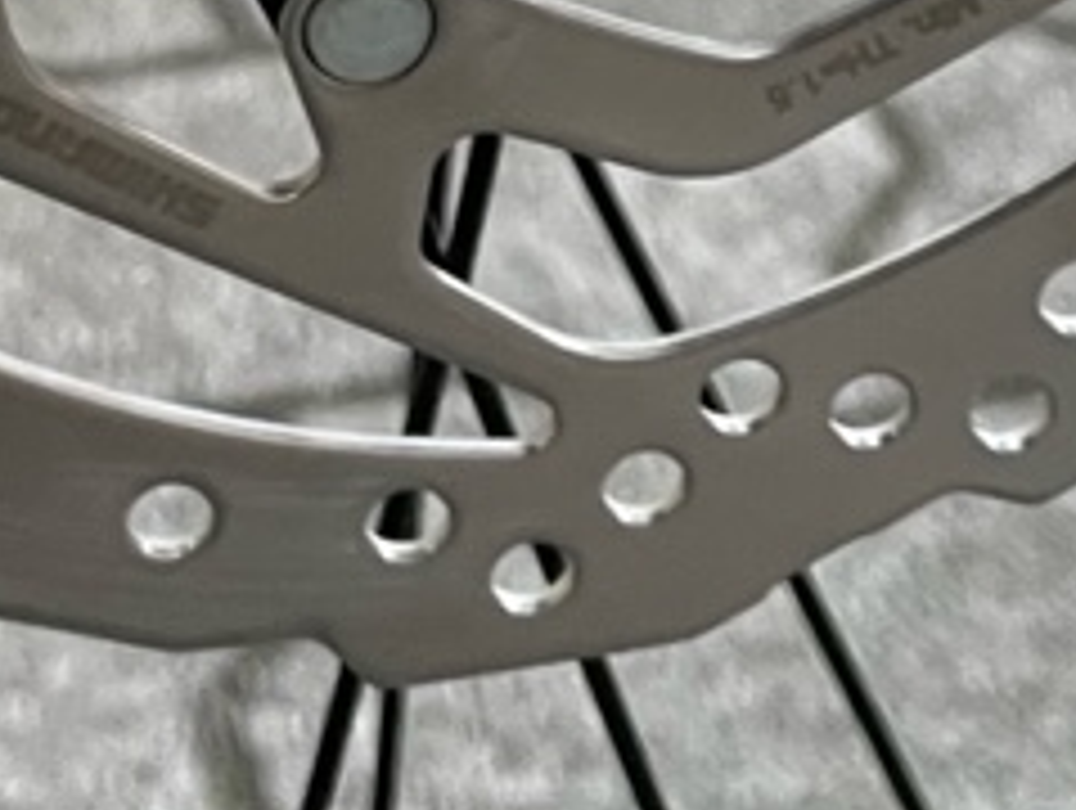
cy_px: -788
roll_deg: +1.3
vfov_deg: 10.0
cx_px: 419
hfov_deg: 14.2
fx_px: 4327
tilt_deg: -19.2
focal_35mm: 139
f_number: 1.6
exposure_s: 1/60
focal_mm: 4.2
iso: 200
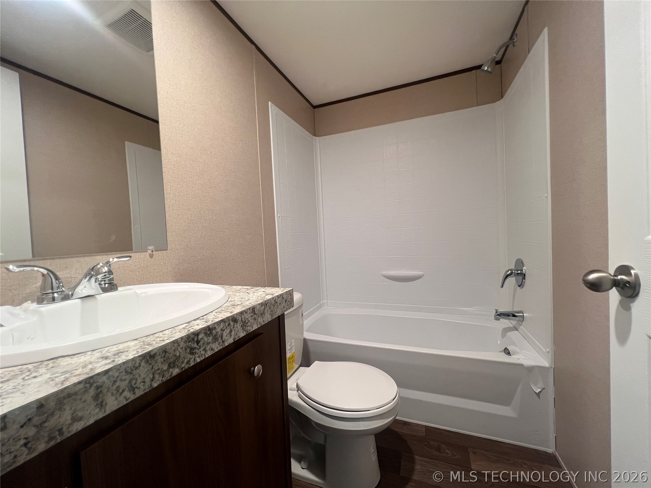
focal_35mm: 13
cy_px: 244
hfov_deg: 106.2
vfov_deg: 89.9
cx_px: 326
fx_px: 244
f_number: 1.8
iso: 200
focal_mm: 1.57
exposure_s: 1/120
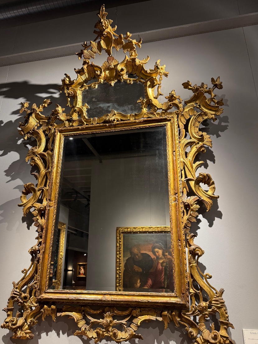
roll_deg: -1.2
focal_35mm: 26
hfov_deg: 53.0
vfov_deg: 67.2
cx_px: 120
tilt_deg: +20.5
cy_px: 183
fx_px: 258
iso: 200
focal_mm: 6.76
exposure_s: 1/100
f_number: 1.78
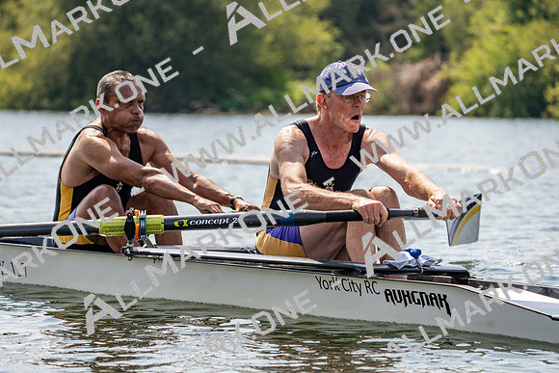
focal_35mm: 200
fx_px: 3106
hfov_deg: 10.3
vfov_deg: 6.9
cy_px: 186
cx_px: 280
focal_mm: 200
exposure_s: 1/1600
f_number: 5.6
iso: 200
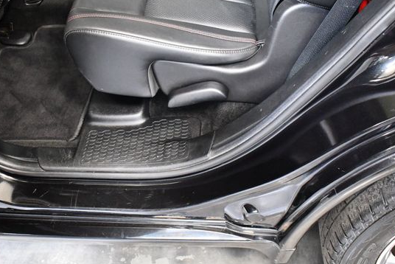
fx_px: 472
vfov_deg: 31.2
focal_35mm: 43
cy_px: 129
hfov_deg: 45.4
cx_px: 180
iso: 6400
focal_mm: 18
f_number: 3.5
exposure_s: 1/60
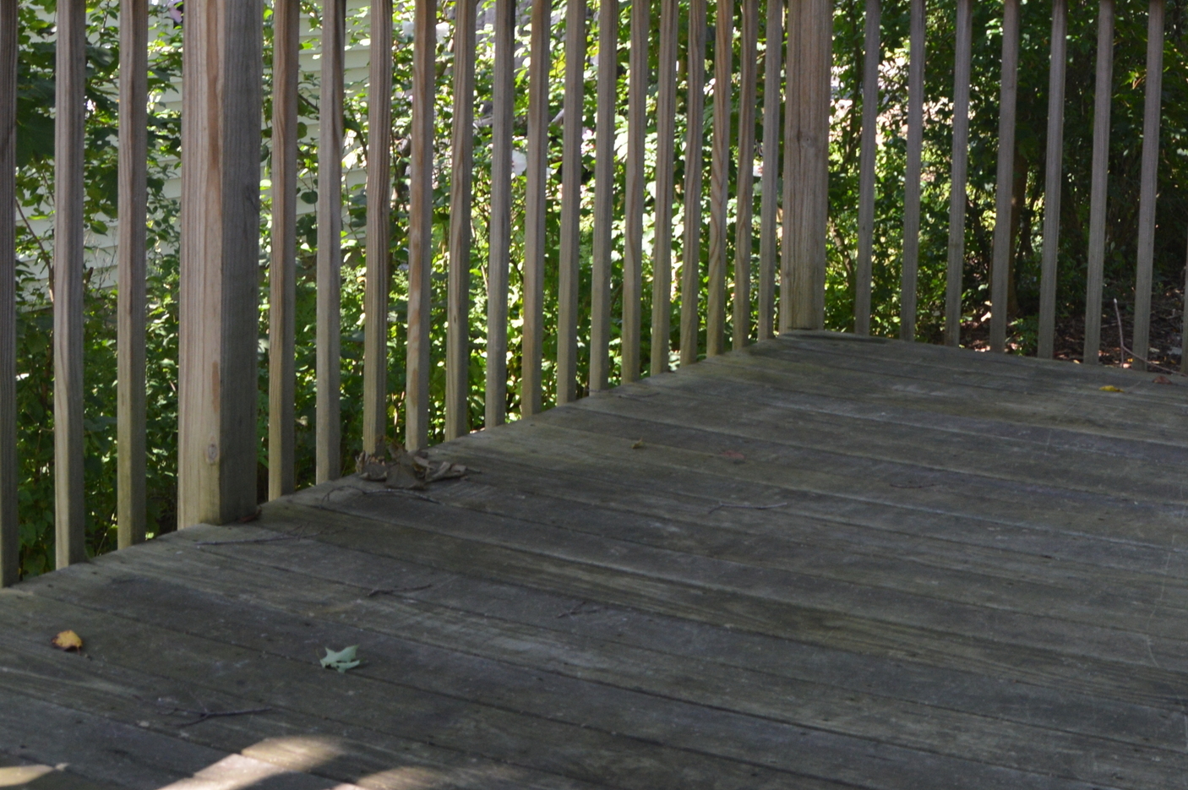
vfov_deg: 22.5
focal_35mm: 59
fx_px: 1945
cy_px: 97
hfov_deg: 32.6
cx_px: 1024
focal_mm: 18
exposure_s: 1/125
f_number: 5.6
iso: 280
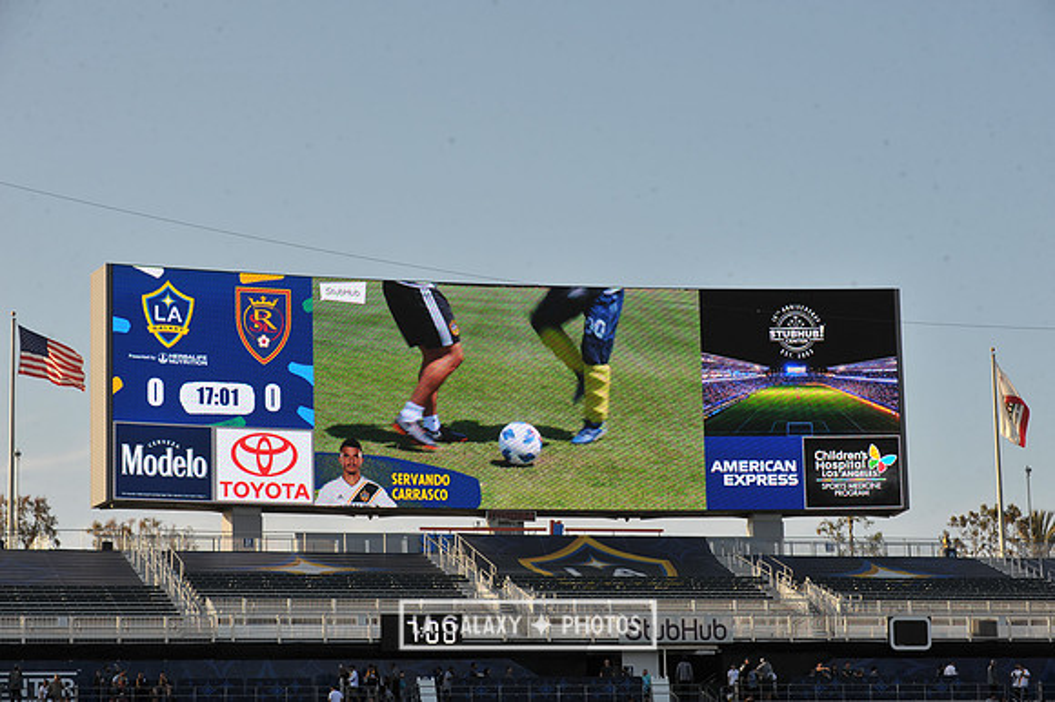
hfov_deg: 19.5
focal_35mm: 105
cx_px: 528
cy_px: 351
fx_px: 3075
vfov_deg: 13.0
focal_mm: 105
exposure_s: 1/500
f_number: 11
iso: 400
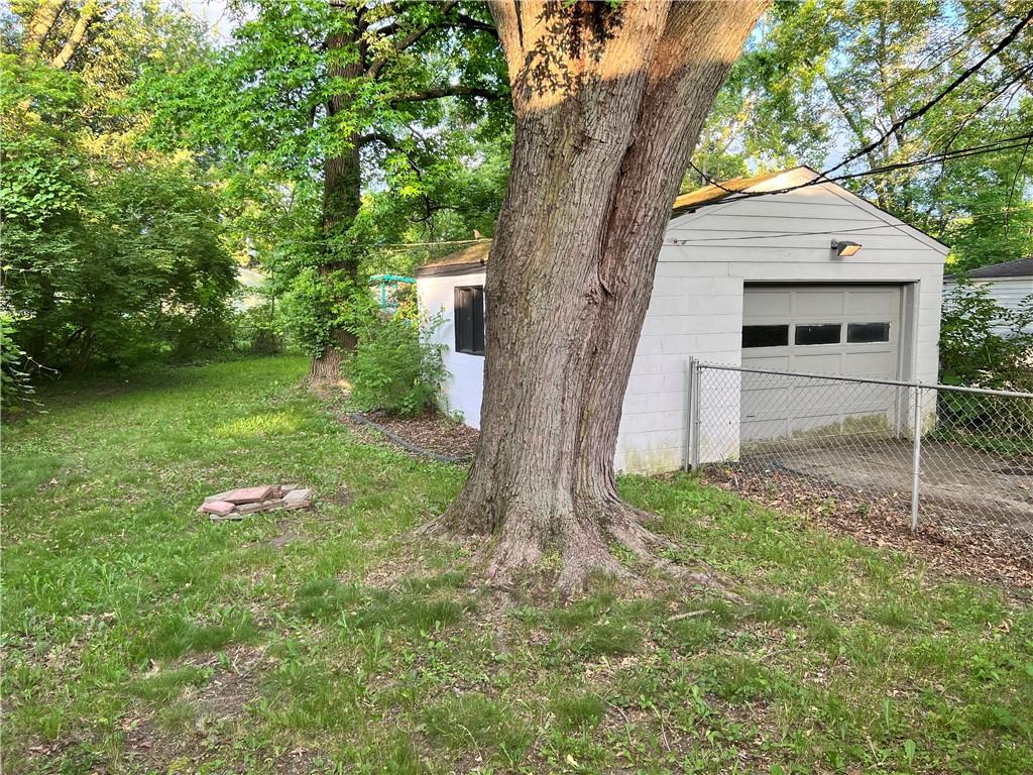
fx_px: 776
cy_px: 388
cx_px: 516
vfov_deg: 53.1
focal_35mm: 26
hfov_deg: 67.3
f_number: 1.5
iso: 64
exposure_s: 1/132
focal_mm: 5.7
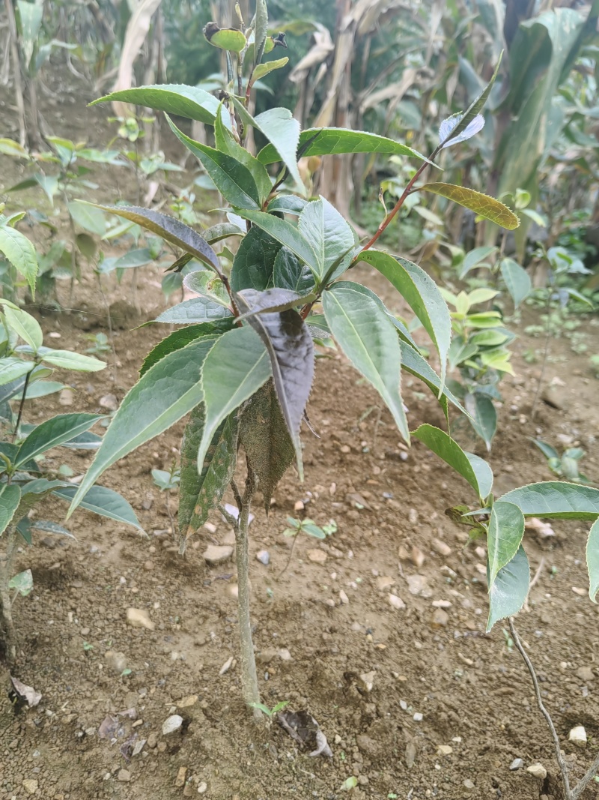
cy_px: 400
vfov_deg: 65.3
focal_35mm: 27
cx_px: 300
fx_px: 623
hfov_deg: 51.3
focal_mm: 5.52
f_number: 1.9
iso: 50
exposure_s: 1/234
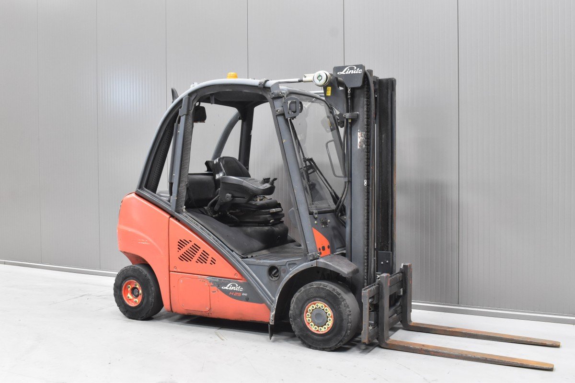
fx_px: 575
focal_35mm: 36
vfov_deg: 36.9
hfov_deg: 53.1
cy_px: 192
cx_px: 288
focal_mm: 24
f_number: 7.1
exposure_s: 1/13
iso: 1600
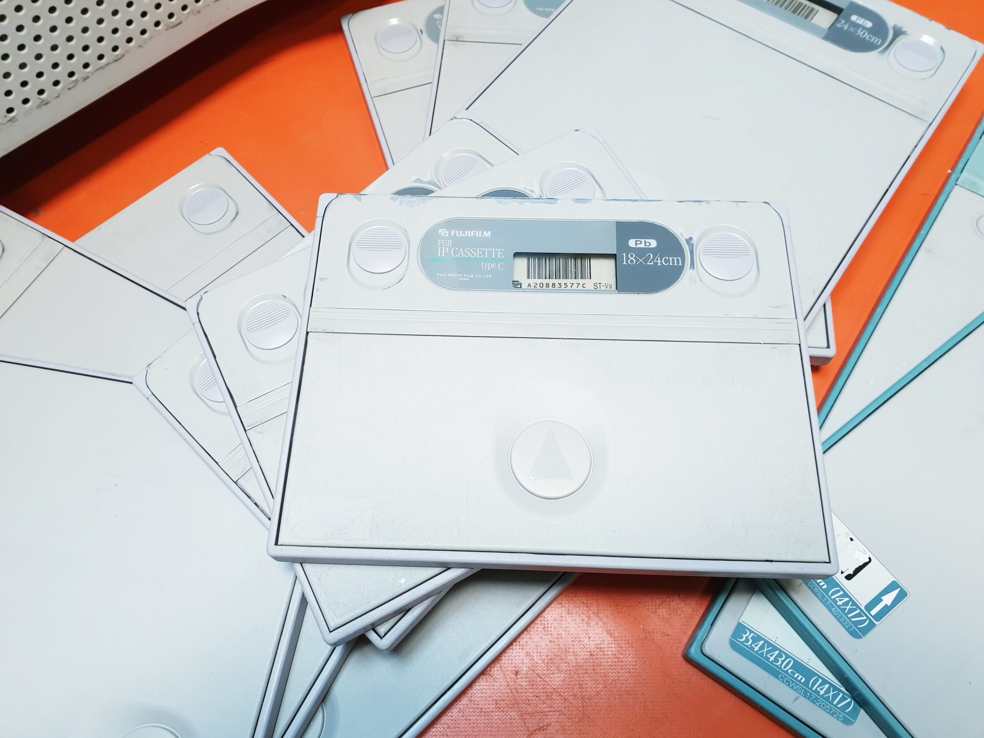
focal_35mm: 26
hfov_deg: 67.3
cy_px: 369
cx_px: 492
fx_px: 739
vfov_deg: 53.1
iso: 125
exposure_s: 1/50
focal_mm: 4.3
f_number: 2.4
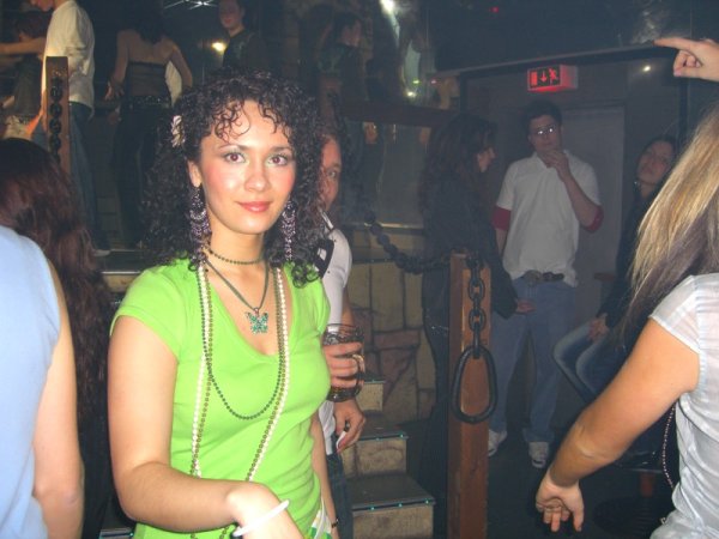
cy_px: 270
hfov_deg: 49.0
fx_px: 789
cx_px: 360
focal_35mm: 38
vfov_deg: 37.7
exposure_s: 1/60
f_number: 2.8
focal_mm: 7.9
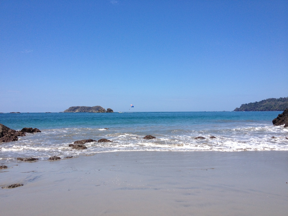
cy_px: 108
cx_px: 144
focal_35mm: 35
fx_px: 291
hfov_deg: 52.6
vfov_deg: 40.7
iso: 50
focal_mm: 4.28
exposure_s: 1/2404
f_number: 2.4
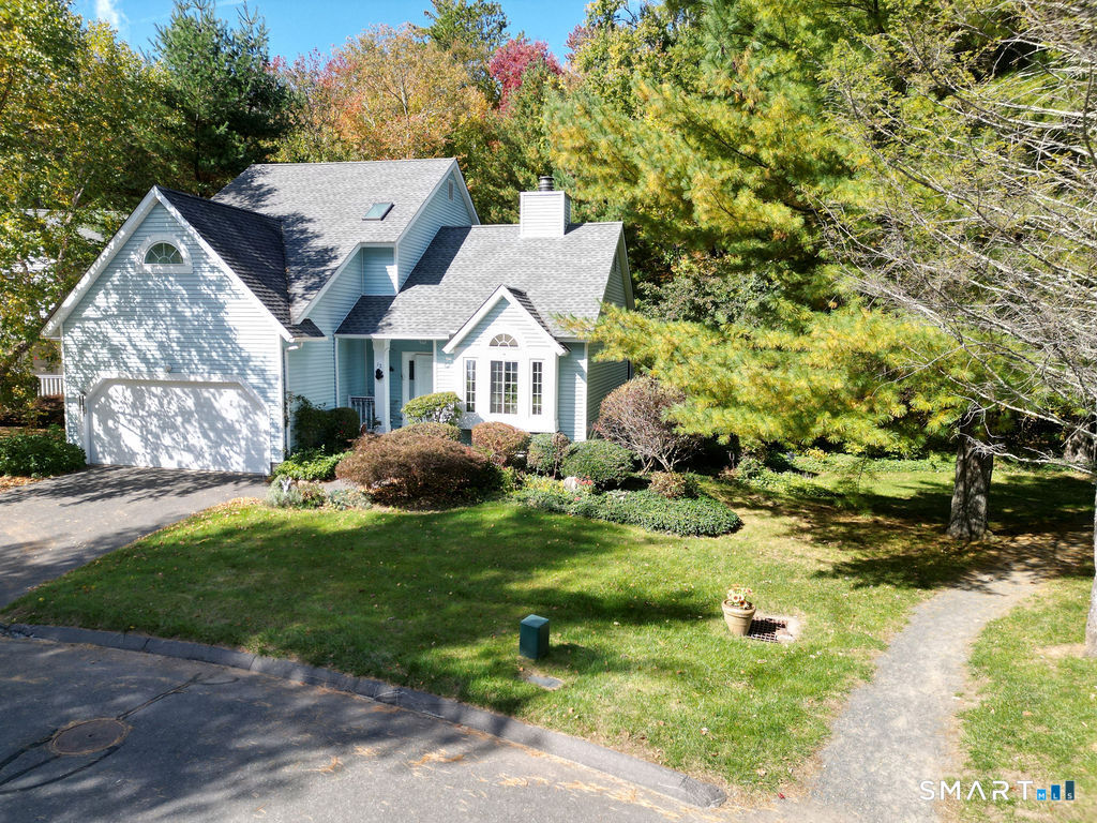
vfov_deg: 56.8
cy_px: 412
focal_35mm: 24
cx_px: 548
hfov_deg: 71.6
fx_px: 761
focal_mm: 6.72
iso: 130
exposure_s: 1/1500
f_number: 1.7
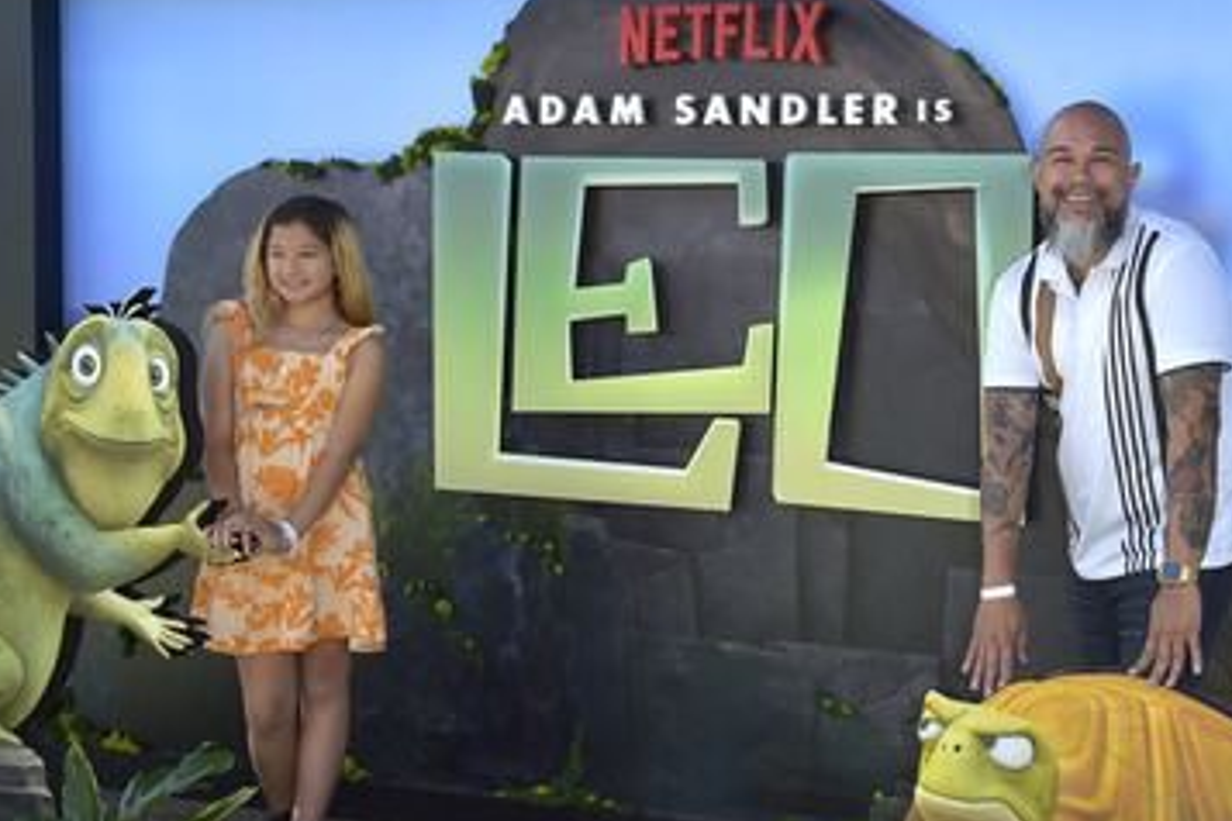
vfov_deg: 25.5
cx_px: 707
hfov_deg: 37.4
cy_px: 486
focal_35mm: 53
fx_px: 1814
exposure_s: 1/250
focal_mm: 42
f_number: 7.1
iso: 125
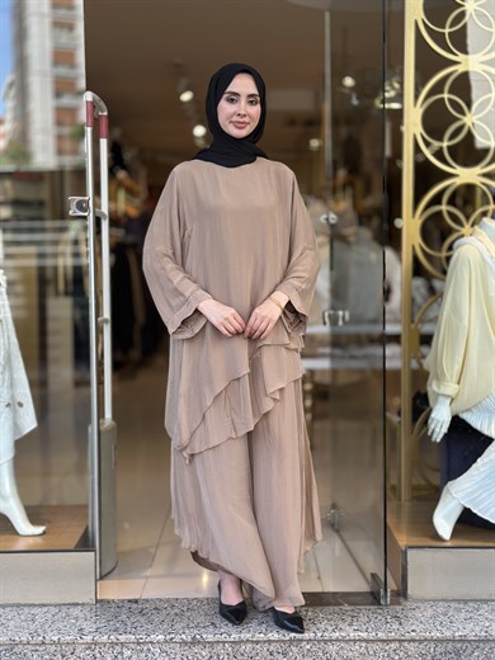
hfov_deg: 30.3
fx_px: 915
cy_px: 330
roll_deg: -0.6
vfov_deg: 39.7
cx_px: 248
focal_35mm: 48
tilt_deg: -3.8
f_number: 1.78
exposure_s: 1/337
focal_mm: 6.86
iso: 80
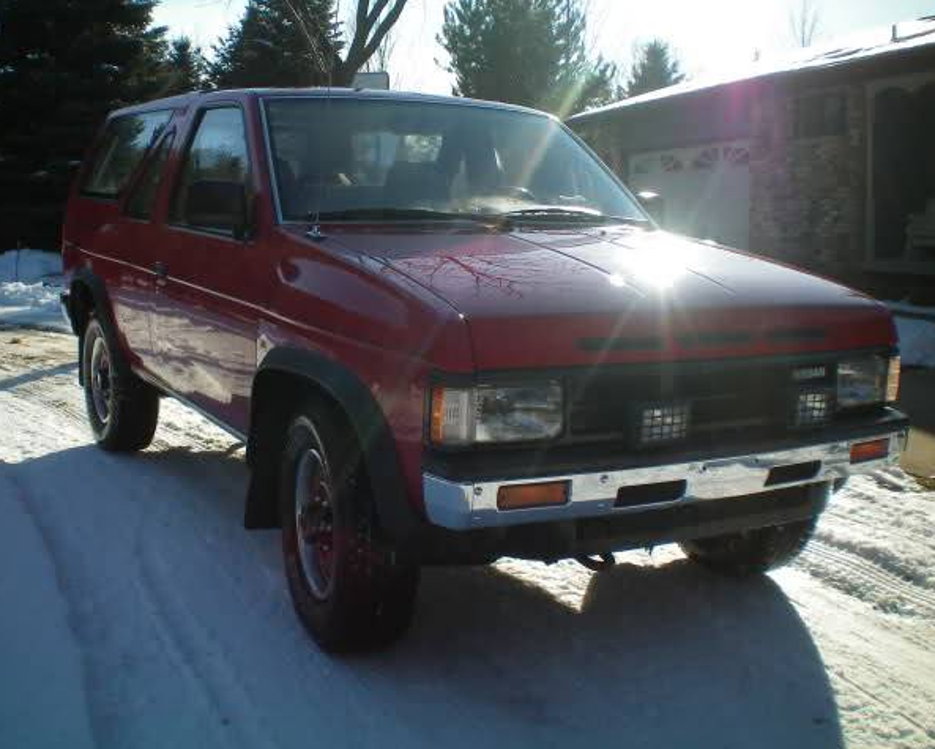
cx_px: 446
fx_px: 1107
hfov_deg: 45.8
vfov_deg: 37.4
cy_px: 375
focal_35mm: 40
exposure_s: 1/500
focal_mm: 6.3
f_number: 4.6
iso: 64
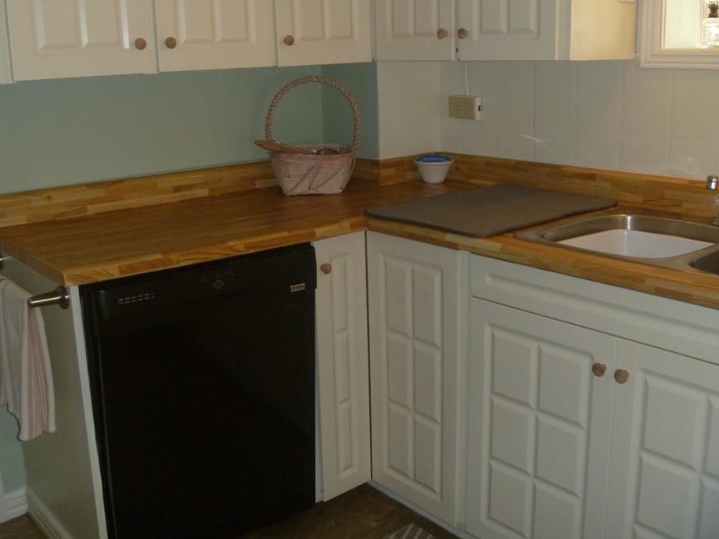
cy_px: 248
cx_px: 331
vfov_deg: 36.8
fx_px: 810
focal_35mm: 39
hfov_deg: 47.8
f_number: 3.5
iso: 250
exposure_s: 1/30
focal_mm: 6.3
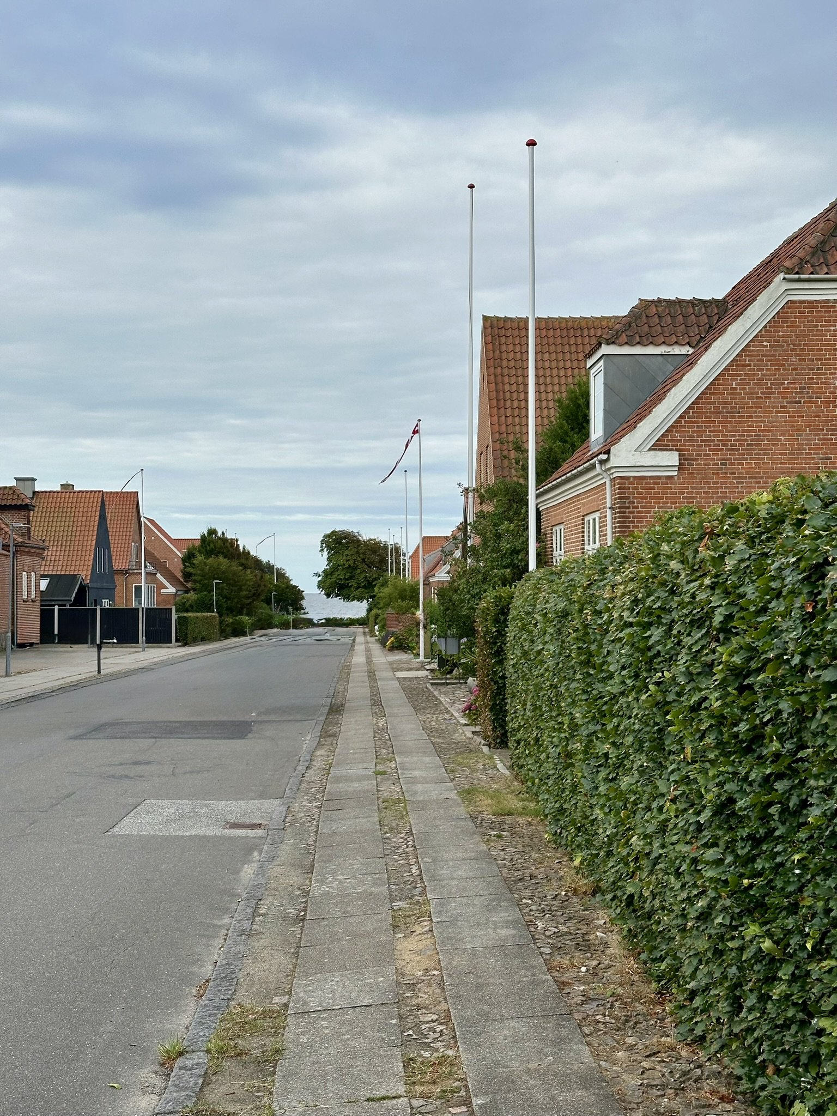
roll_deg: +1.0
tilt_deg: +2.3
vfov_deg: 39.7
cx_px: 418
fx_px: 1547
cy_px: 558
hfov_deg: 30.3
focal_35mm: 48
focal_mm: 6.86
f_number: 1.78
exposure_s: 1/1695
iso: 64
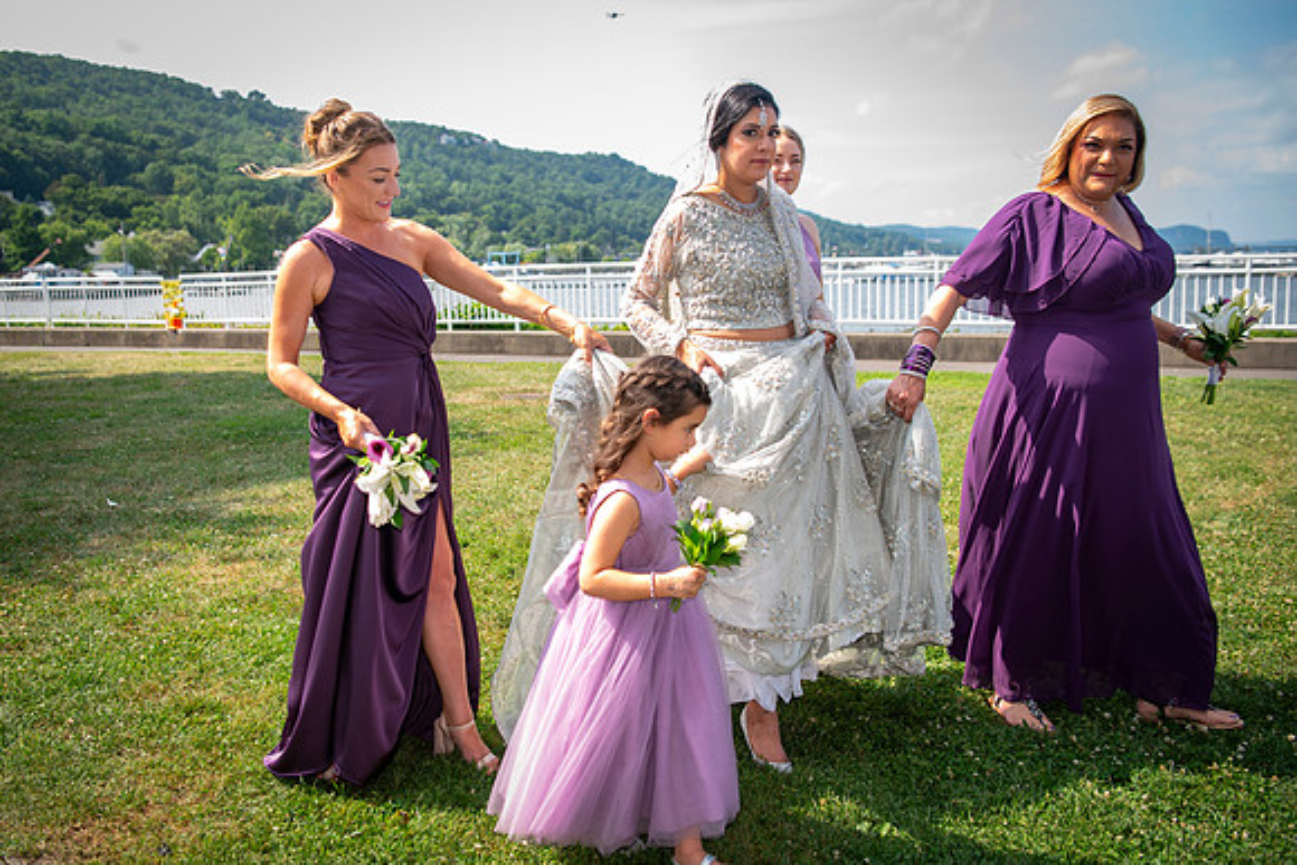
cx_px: 611
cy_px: 417
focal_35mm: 33
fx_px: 1192
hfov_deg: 57.1
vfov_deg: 39.9
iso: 50
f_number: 2.8
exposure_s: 1/320
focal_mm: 30
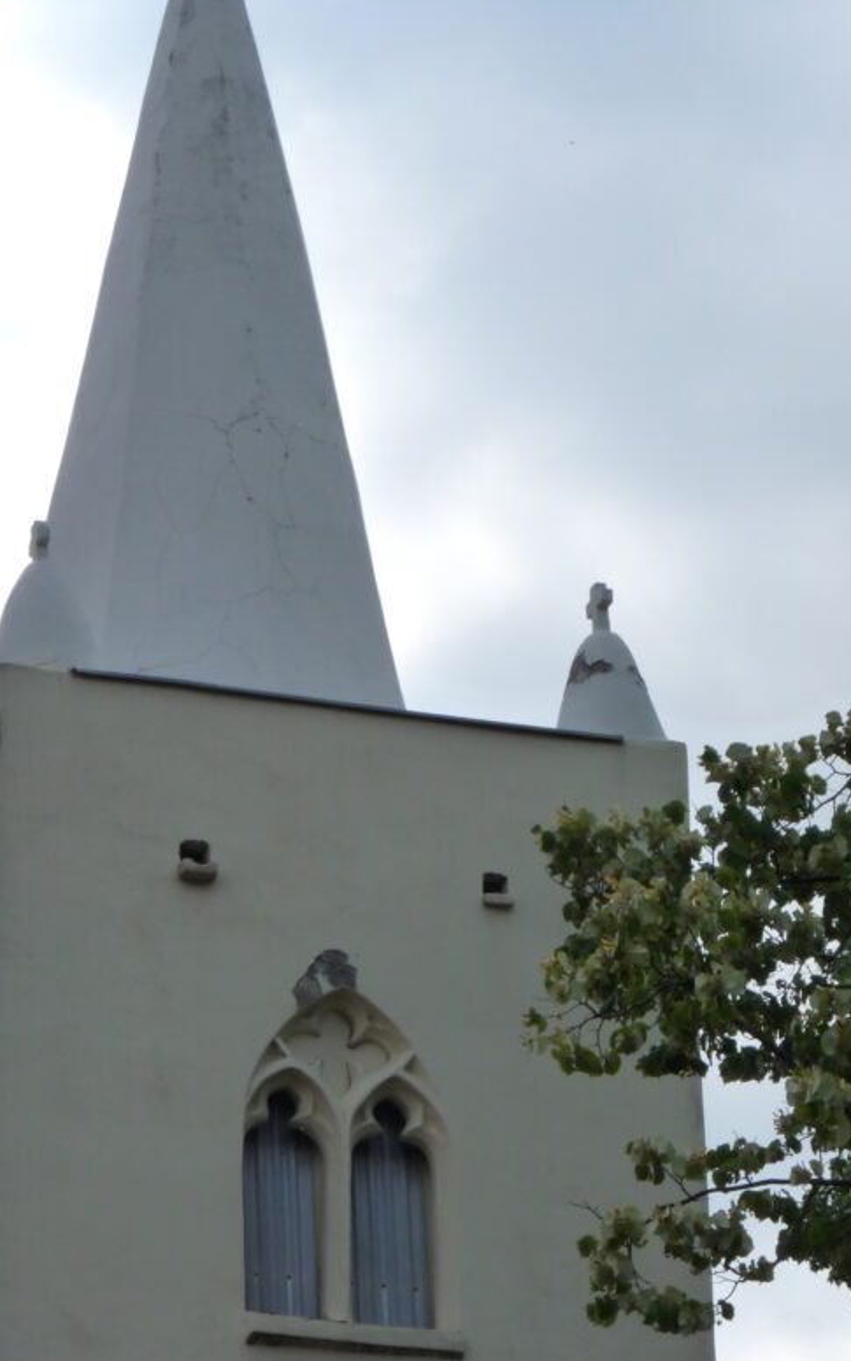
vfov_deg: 13.2
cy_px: 684
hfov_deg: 8.3
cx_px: 253
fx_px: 5863
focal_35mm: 158
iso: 160
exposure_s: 1/500
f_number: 7.1
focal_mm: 20.1
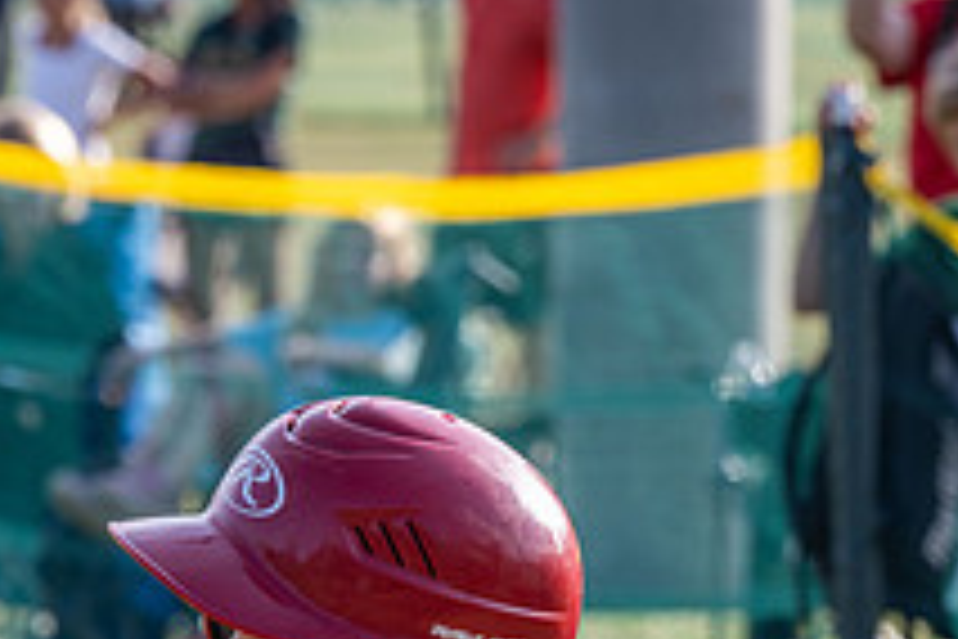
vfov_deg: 4.2
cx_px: 144
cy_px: 785
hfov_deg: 6.3
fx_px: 8675
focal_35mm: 326
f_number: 5.6
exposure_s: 1/200
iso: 100
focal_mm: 120
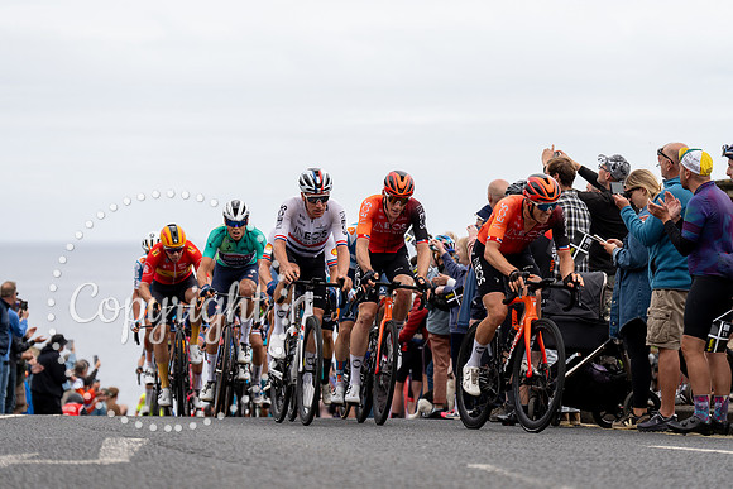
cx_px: 366
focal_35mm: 141
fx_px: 2871
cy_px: 244
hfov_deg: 14.5
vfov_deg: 9.7
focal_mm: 141
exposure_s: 1/1000
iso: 320
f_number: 3.5
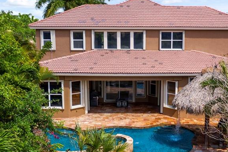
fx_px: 317
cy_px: 87
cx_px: 138
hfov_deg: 39.4
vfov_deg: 27.0
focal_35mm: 50
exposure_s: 1/1600
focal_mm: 10.26
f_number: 3.2
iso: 100
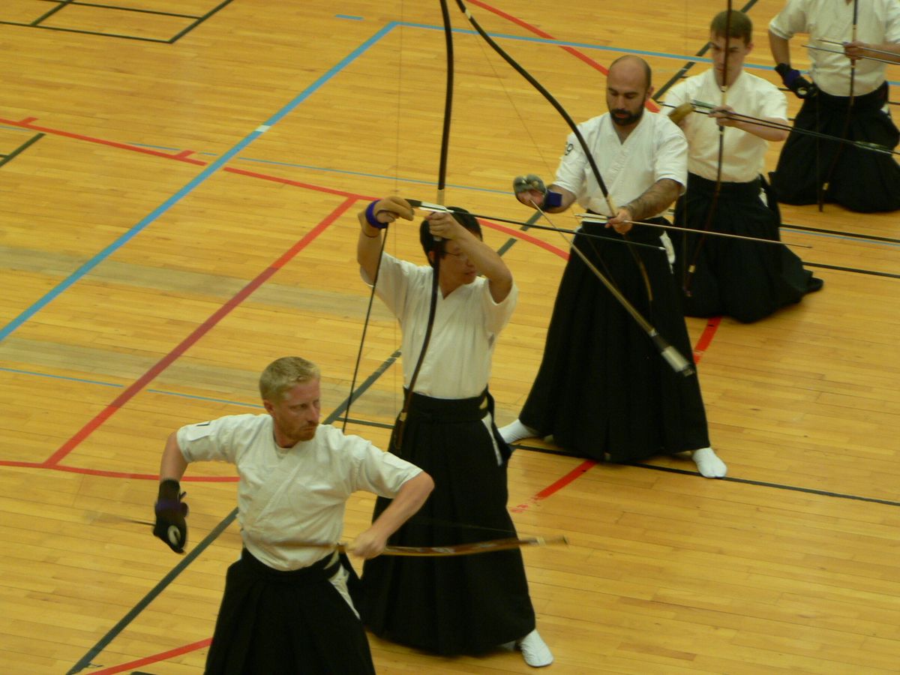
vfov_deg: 8.5
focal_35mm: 175
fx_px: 4550
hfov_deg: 11.3
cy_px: 338
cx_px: 450
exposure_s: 1/30
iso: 150
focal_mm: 29.1
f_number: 3.3
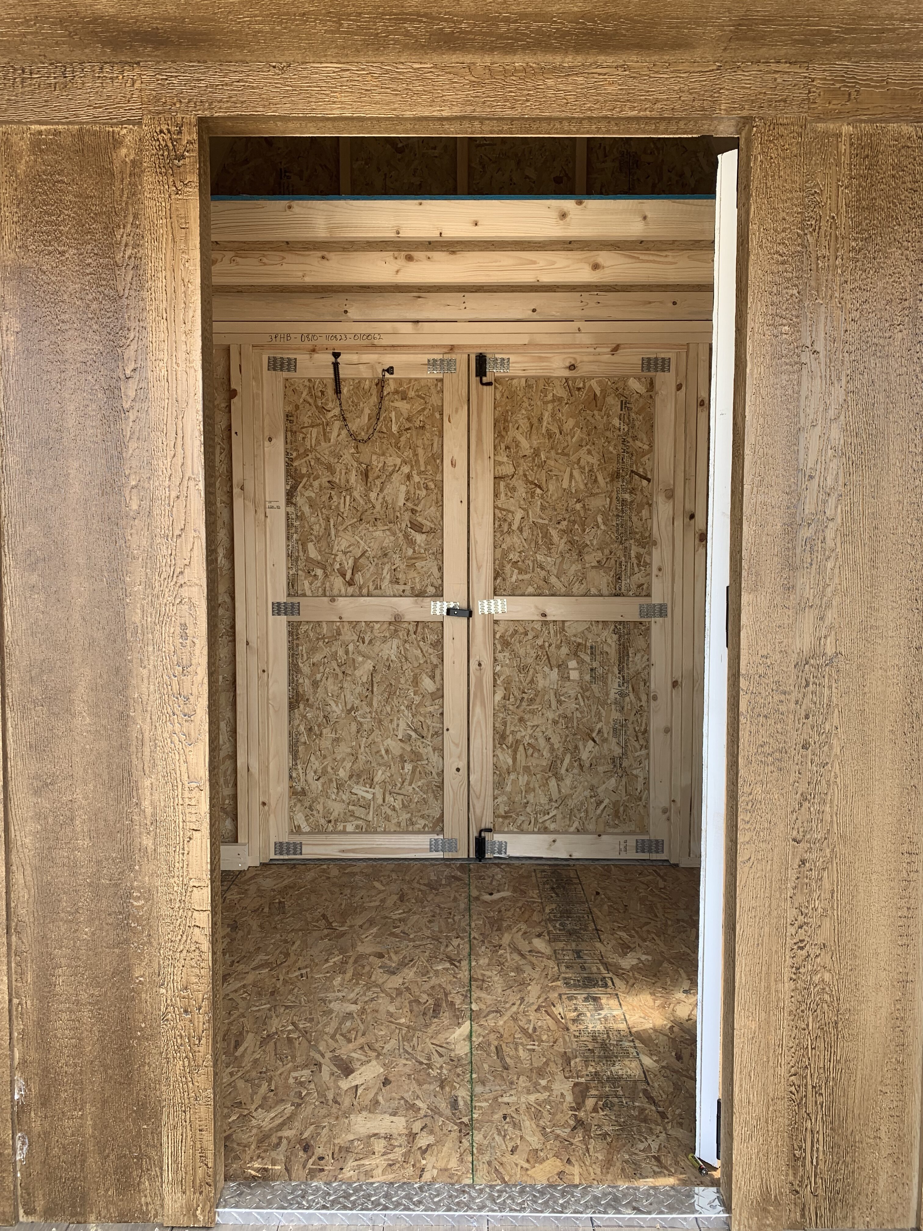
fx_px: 924
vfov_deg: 67.3
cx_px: 462
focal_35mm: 26
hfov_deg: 53.1
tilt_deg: -3.4
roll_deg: -0.1
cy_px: 616
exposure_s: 1/122
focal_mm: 4.25
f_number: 1.8
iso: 25
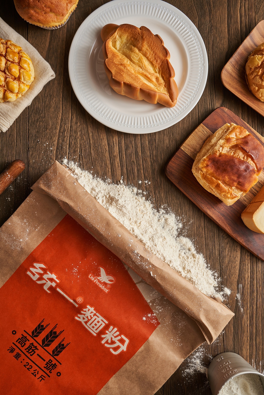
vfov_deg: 71.5
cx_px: 132
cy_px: 198
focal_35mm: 25
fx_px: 275
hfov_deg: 51.3
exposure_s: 1/60
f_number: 7.1
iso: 250
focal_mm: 25
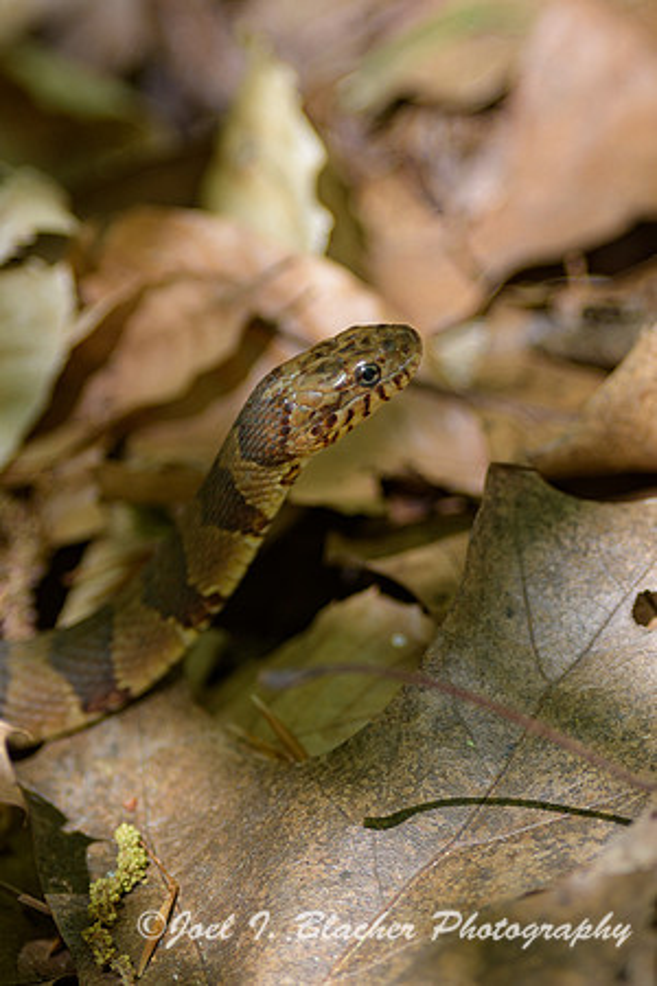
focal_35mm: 300
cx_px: 328
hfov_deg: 4.6
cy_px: 493
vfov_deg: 6.9
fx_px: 8212
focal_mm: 300
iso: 250
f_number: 2.8
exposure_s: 1/1250
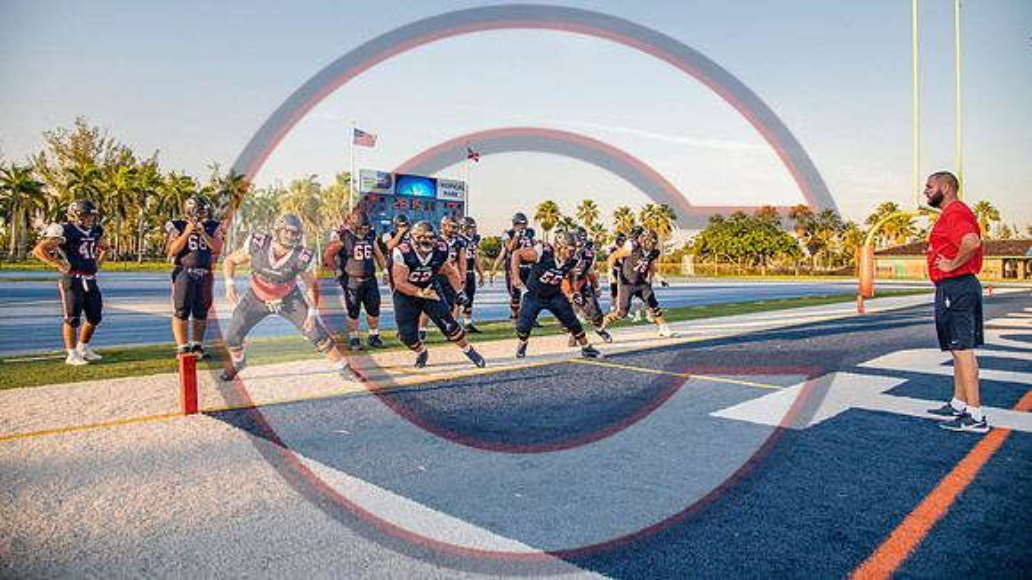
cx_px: 516
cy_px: 238
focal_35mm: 25
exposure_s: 1/1250
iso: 200
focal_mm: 24
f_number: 5
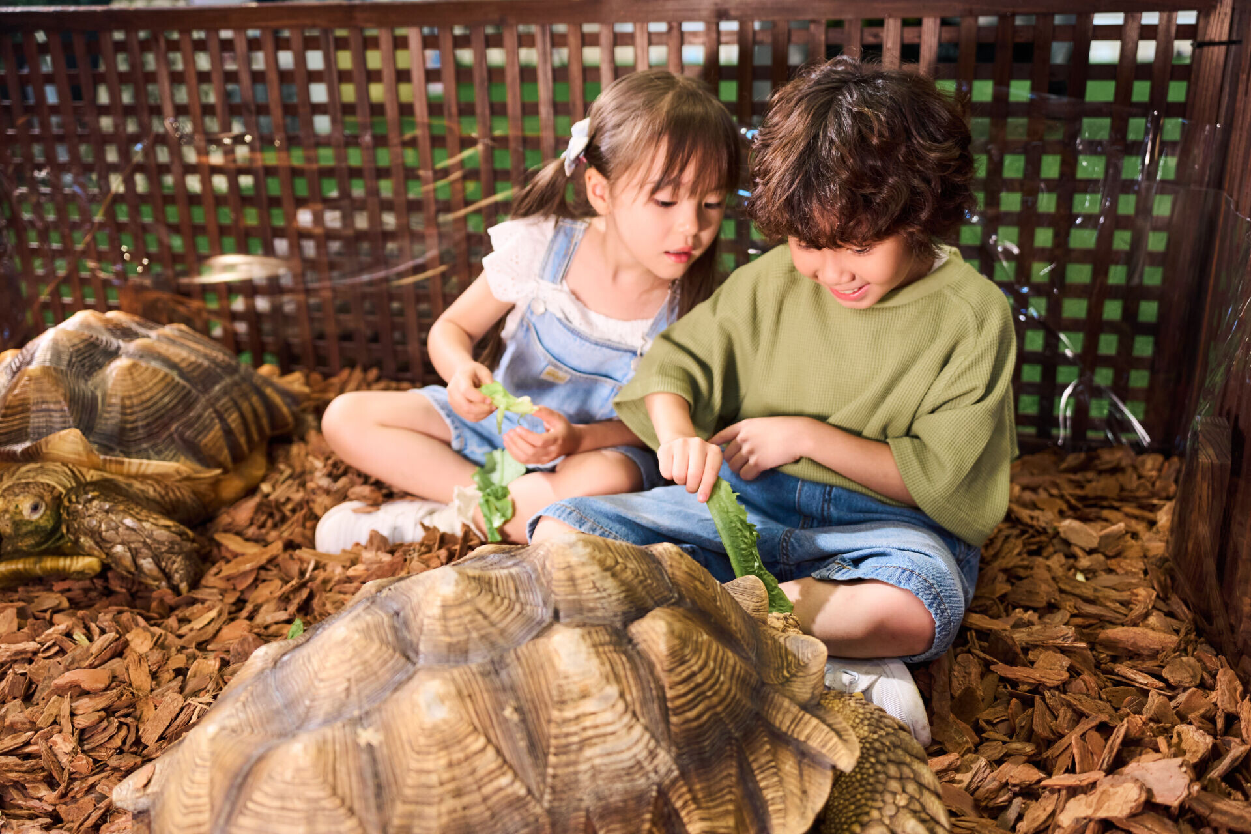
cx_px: 626
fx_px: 1192
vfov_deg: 38.6
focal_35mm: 34
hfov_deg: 55.4
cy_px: 417
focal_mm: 34.3
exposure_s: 1/250
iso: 1000
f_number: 2.8
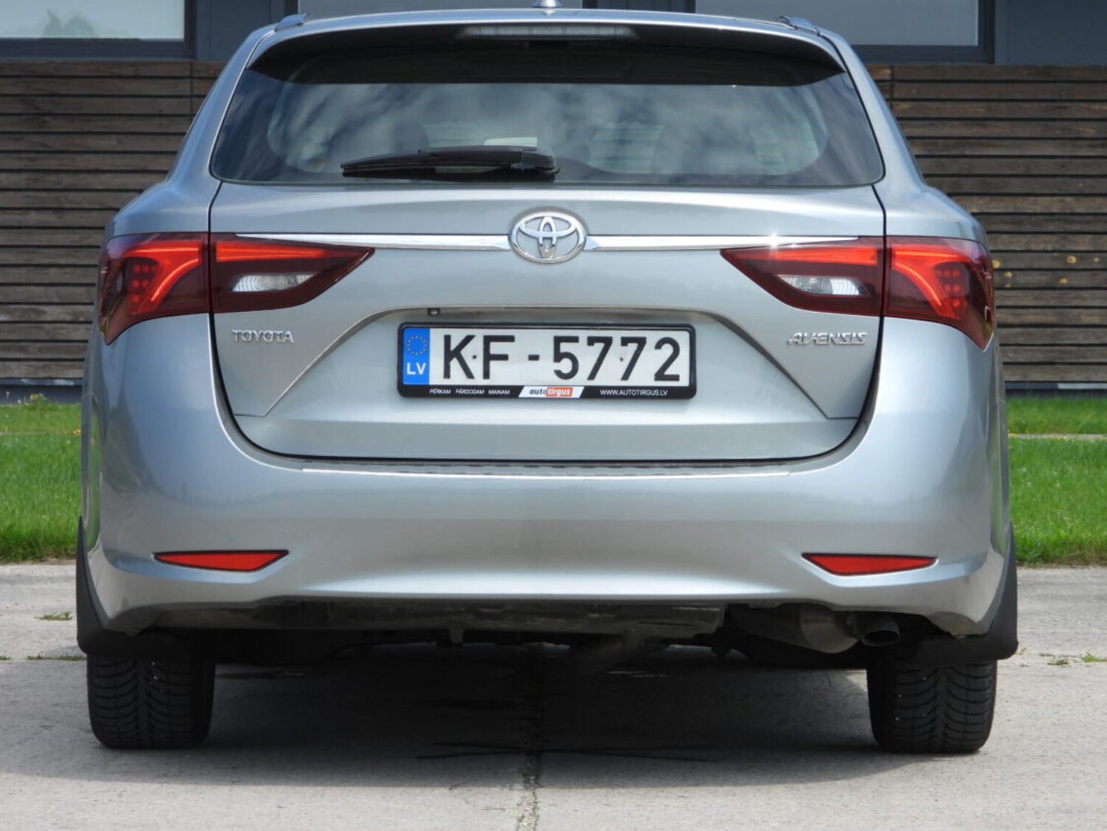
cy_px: 415
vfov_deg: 9.6
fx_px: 4926
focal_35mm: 154
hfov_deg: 12.8
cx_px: 566
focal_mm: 26.1
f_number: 4
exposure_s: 1/800
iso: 100
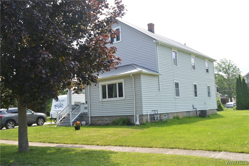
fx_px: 259
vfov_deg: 35.4
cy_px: 83
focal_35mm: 38
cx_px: 124
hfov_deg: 51.3
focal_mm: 25
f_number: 8
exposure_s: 1/250
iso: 100
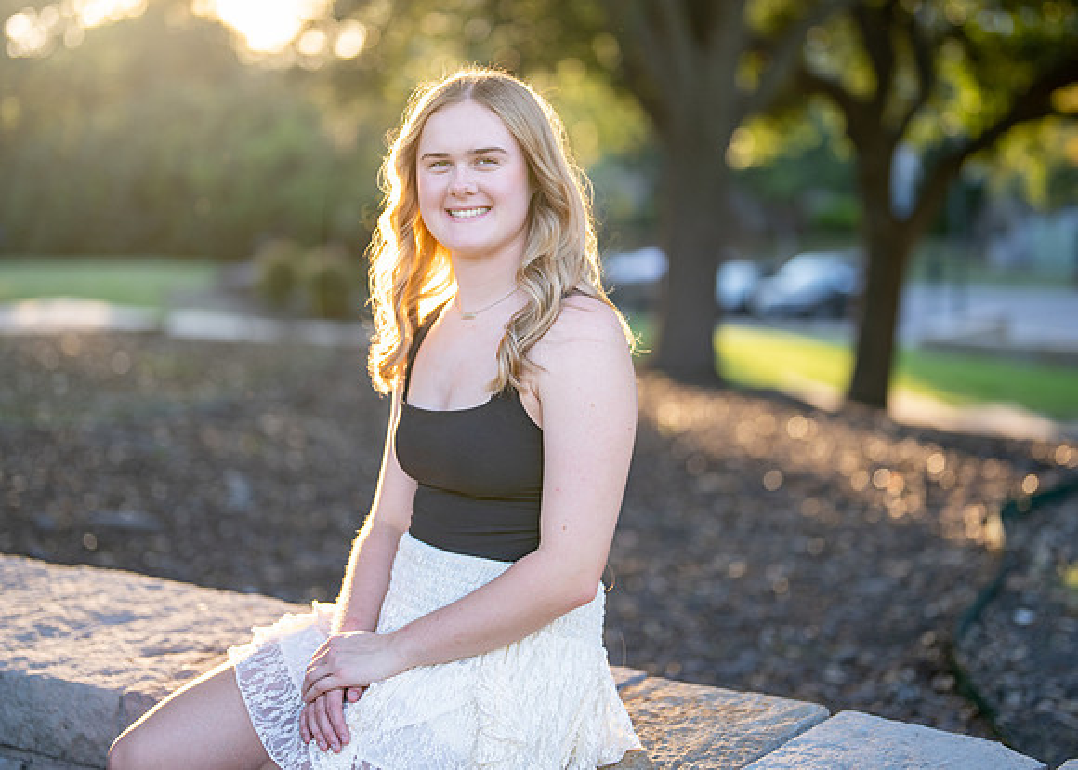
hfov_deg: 32.7
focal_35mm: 60
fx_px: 1835
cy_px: 342
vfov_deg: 23.7
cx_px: 538
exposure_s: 1/1000
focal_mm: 50
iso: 125
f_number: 1.2
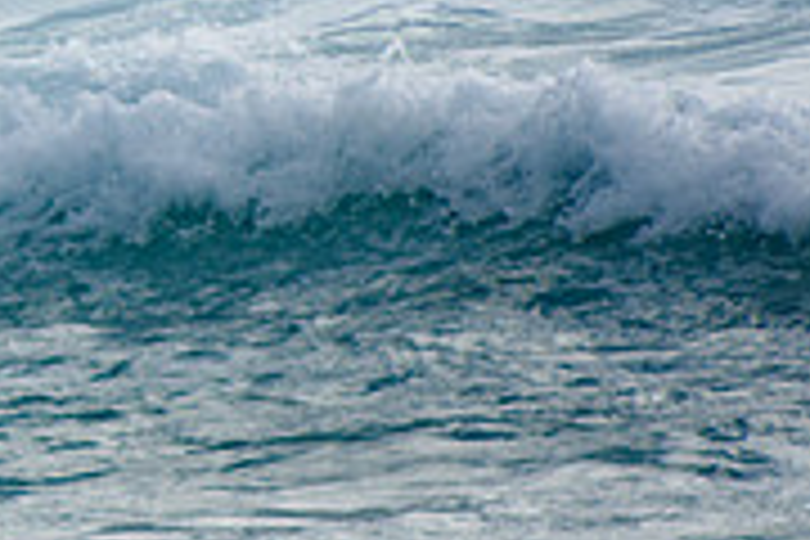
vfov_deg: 0.7
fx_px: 43602
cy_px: -218
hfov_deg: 1.1
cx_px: -441
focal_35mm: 1938
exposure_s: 1/2000
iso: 360
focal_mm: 400
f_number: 5.6
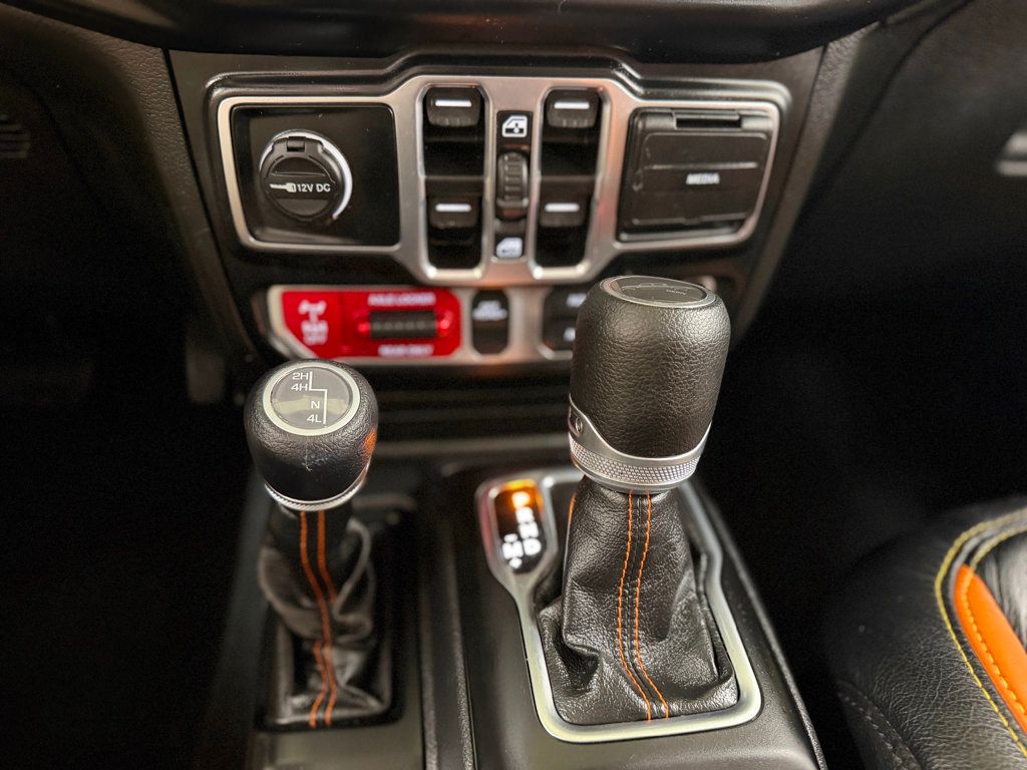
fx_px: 712
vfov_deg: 56.8
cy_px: 385
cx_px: 514
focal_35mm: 24
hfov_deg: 71.6
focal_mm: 6.76
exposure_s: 1/30
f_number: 1.78
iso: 800
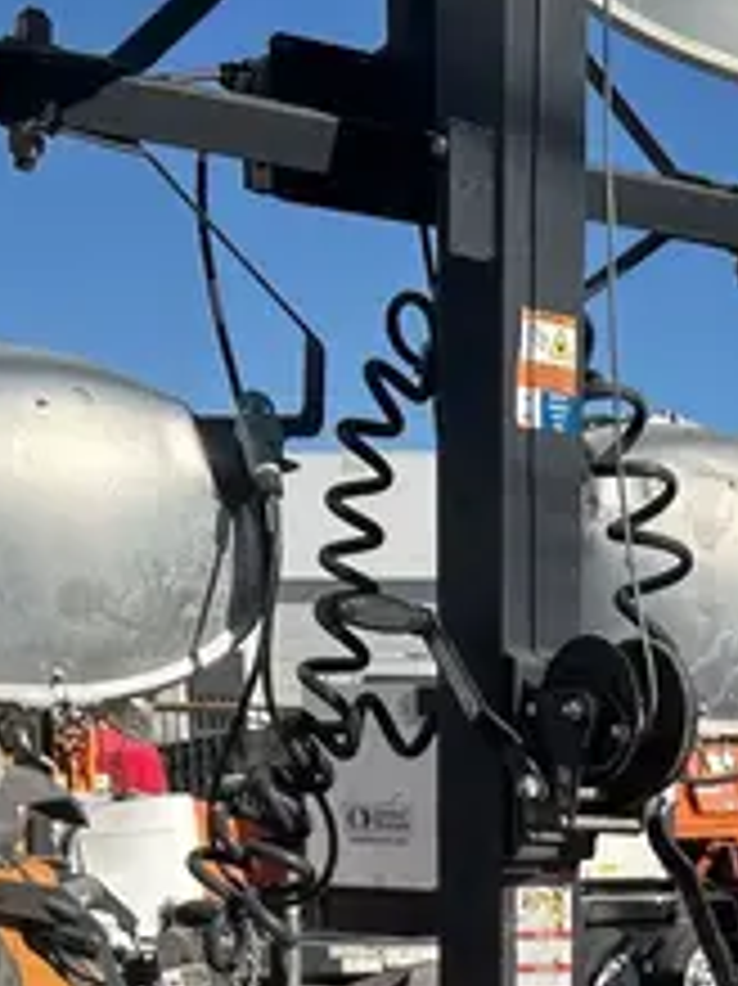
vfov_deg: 20.7
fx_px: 2475
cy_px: 1245
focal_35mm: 87
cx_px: 891
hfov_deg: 16.3
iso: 50
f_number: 1.5
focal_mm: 5.7
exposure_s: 1/4115
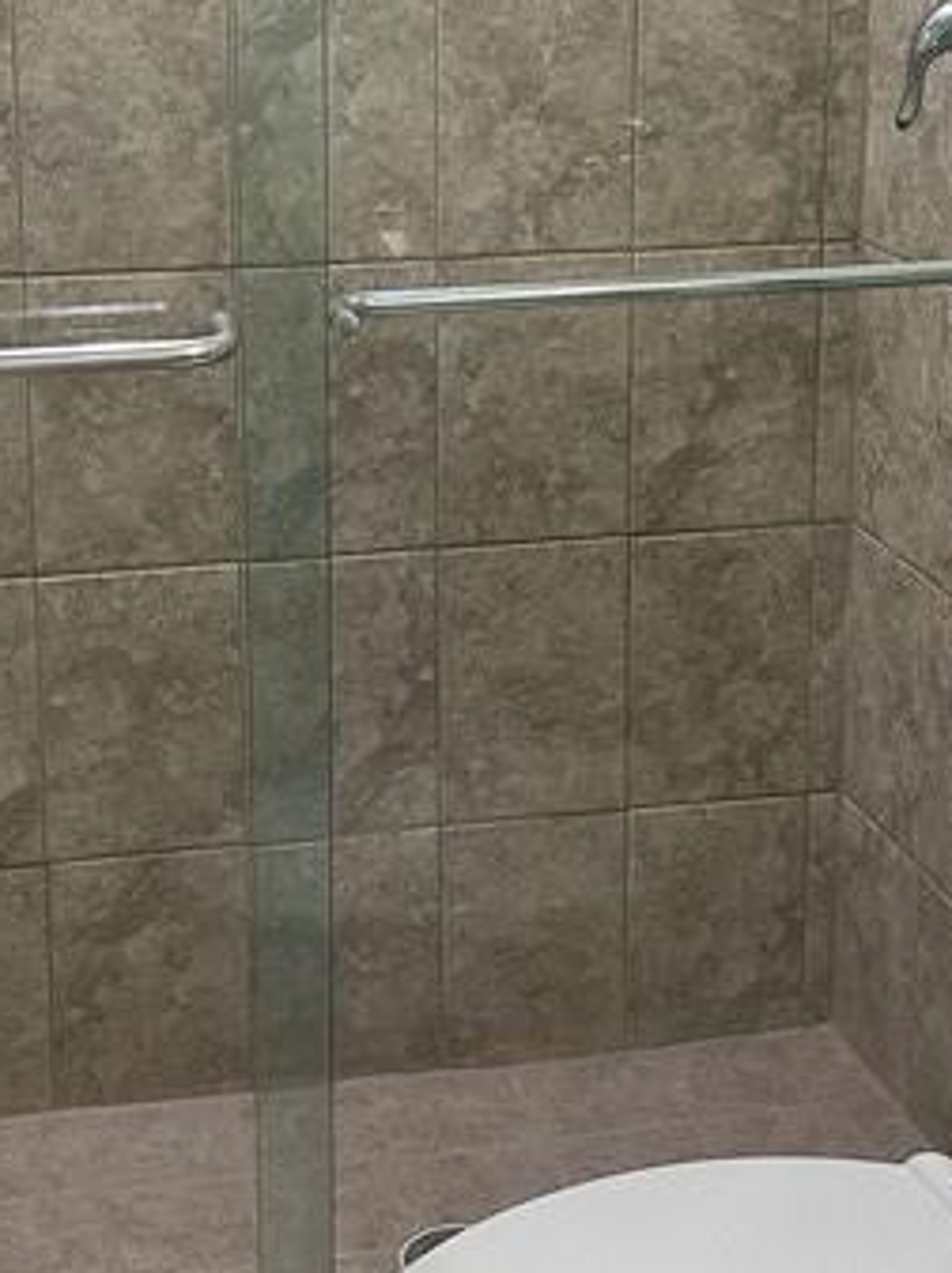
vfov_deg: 26.4
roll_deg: +0.8
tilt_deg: -13.3
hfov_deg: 20.1
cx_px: 465
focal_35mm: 73
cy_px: 348
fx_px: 2682
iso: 200
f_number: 1.78
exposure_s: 1/60
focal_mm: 6.86
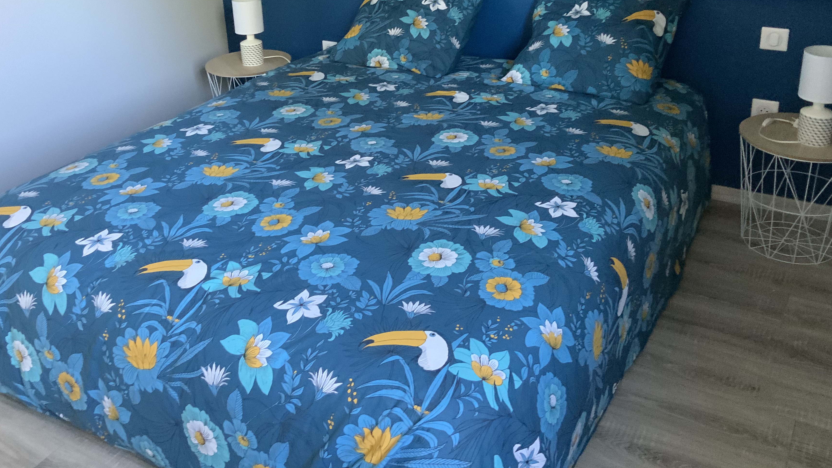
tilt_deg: -20.5
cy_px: 103
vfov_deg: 31.3
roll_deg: +2.3
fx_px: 816
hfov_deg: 54.0
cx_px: 392
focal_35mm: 37
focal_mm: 3
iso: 320
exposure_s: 1/36
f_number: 1.8
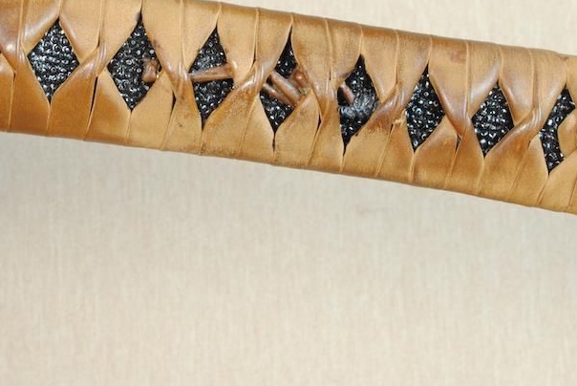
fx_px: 2230
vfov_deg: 9.9
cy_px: 70
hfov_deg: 14.7
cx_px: 136
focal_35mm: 139
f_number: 11
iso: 400
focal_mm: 40
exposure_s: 1/2
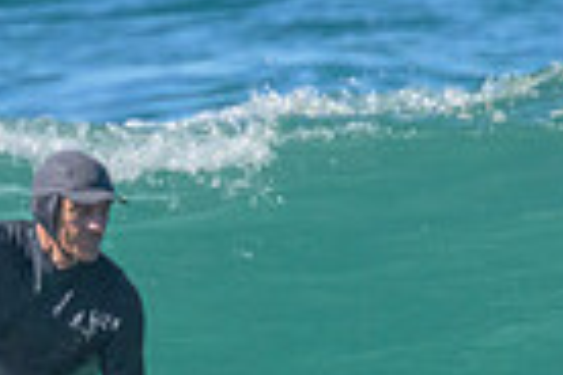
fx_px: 52730
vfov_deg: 0.4
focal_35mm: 3372
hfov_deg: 0.6
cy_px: 422
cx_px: 265
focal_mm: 800
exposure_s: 1/2000
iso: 3200
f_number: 11
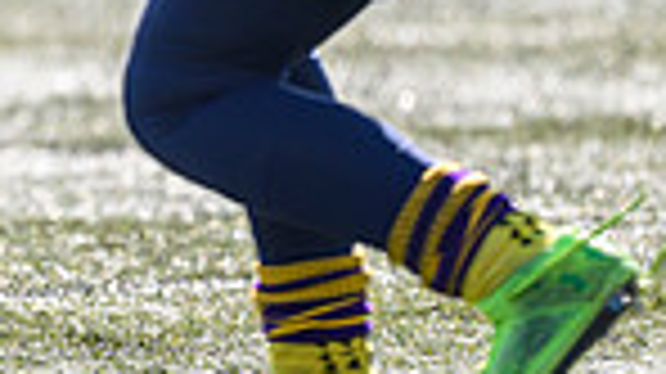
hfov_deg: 1.1
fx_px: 33212
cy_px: -352
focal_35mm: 1882
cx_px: -412
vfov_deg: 0.6
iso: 200
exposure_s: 1/1250
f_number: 3.2
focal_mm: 400
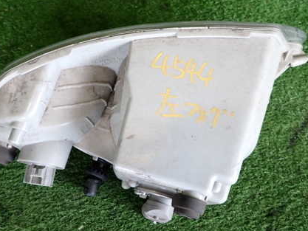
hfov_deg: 51.3
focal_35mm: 36
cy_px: 134
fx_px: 320
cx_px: 140
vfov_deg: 39.6
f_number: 2
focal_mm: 4.5
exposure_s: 1/80
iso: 200
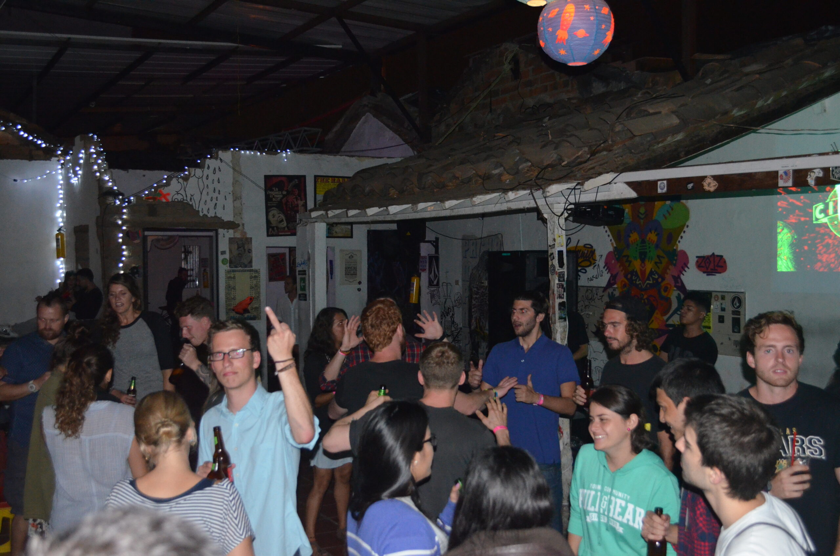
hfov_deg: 46.5
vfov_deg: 31.8
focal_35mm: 42
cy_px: 278
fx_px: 978
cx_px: 420
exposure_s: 1/60
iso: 3200
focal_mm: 28
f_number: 4.5
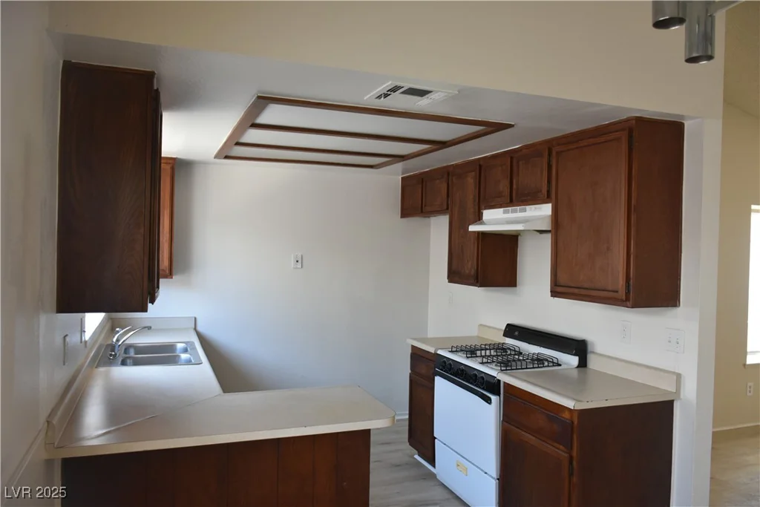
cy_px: 254
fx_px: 570
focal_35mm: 27
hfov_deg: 67.4
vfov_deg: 47.9
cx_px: 380
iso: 800
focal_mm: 18
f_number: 5
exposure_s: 1/100
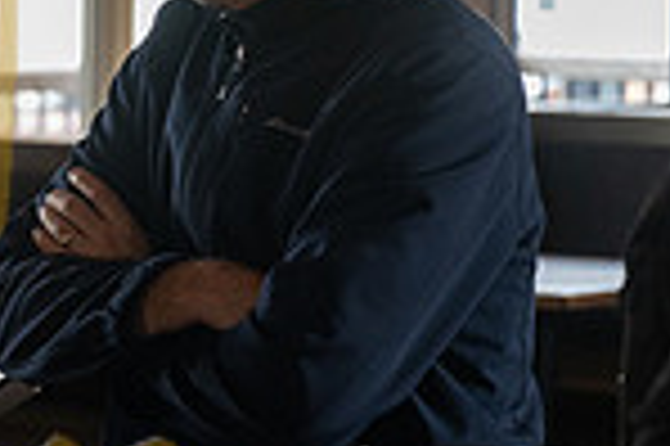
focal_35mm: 273
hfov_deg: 7.3
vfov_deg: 5.0
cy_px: 88
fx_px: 5075
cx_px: -544
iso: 1000
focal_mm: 70
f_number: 2.8
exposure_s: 1/160
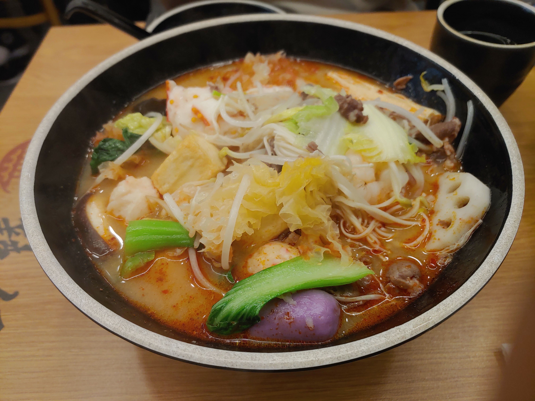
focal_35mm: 25
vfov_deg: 54.9
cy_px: 200
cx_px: 268
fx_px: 386
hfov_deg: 69.4
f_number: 1.5
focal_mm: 4.23
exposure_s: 1/120
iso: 50
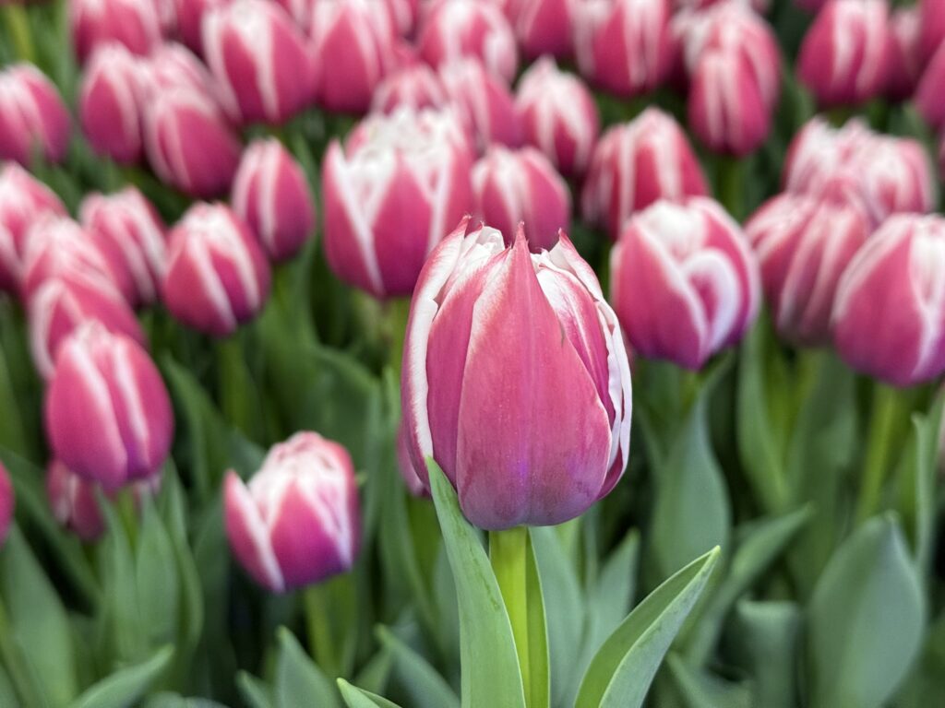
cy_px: 354
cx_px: 472
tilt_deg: -32.7
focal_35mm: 48
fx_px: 1310
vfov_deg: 30.3
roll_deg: +2.2
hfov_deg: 39.7
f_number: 1.78
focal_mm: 6.76
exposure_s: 1/33
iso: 250
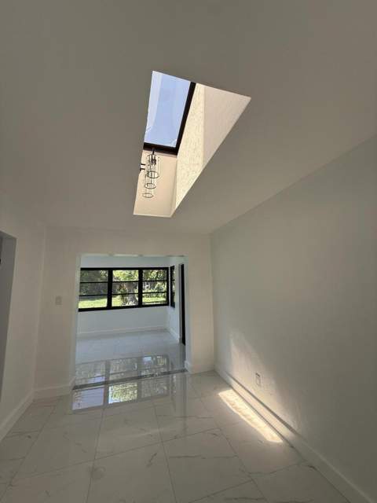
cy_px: 252
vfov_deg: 102.1
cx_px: 188
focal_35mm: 14
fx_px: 203
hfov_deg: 85.7
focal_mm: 2.22
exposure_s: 1/219
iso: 50
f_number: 2.2
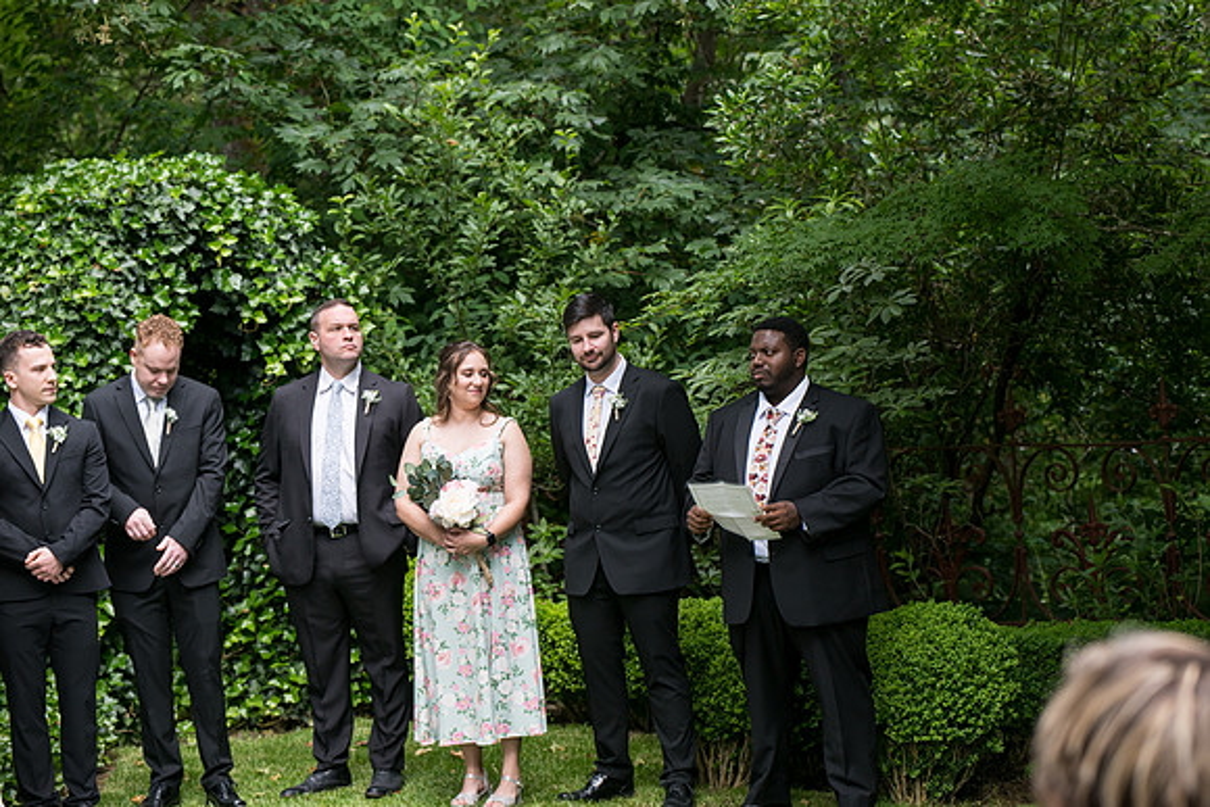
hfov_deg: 28.8
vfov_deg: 19.5
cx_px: 605
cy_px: 404
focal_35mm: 70
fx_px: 2353
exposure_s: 1/400
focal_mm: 70
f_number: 4
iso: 200
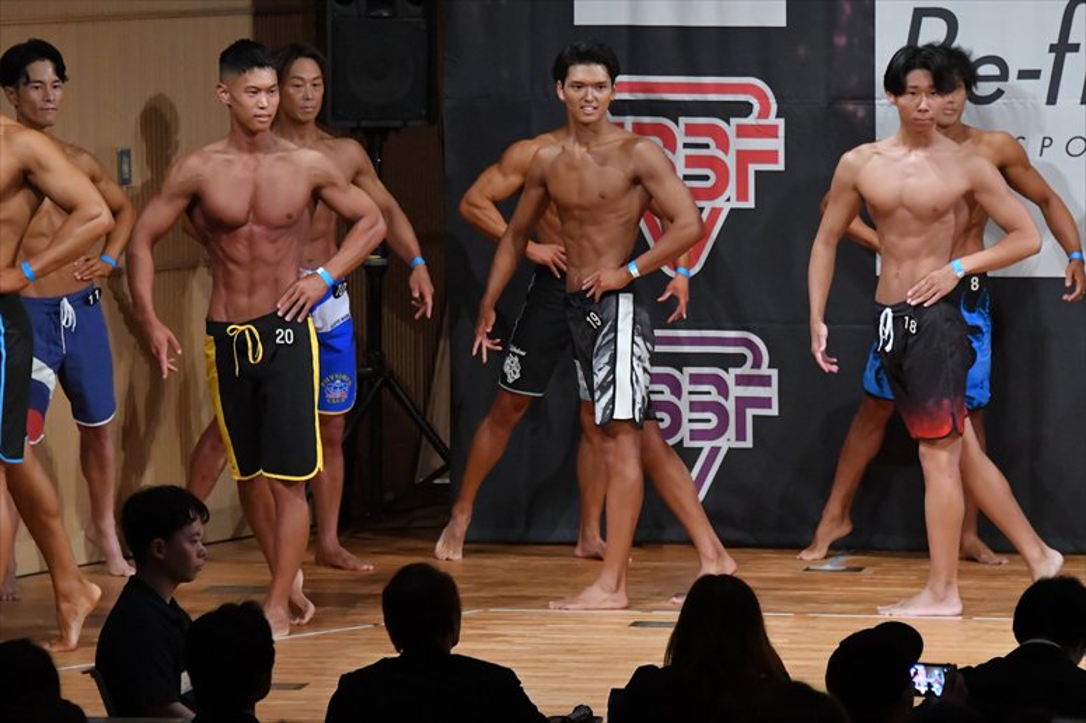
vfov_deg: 5.4
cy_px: 362
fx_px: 7689
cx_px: 543
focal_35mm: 255
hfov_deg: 8.1
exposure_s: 1/400
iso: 8000
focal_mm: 170
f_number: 5.6
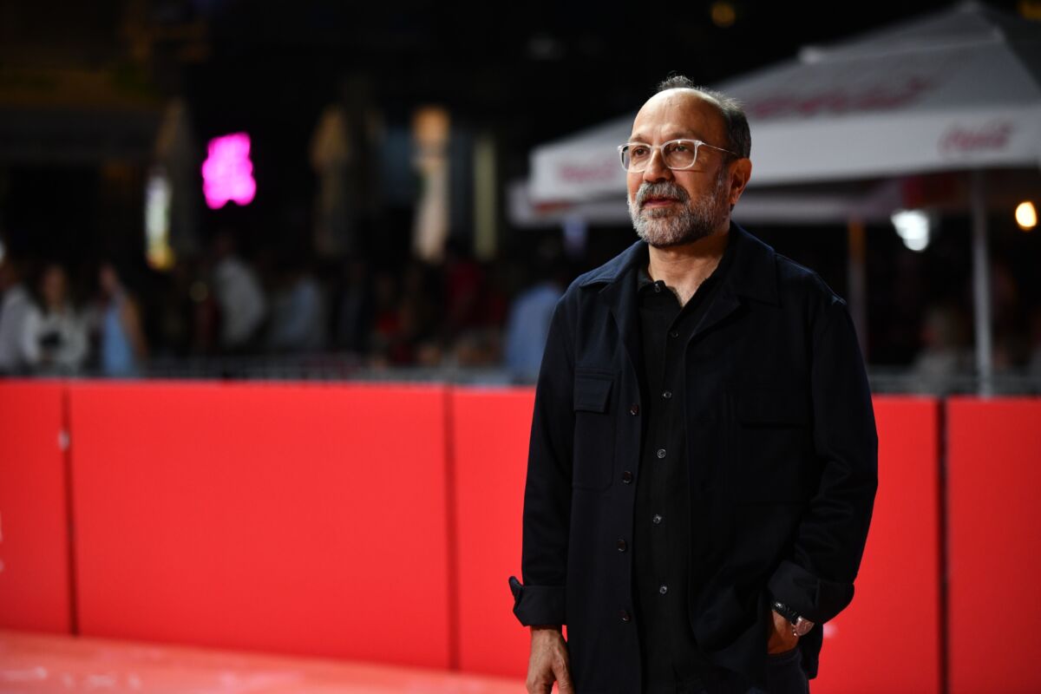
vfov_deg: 11.8
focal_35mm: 116
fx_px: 3354
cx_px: 520
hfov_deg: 17.6
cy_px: 347
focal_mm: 116
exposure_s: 1/1250
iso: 1600
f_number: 2.8
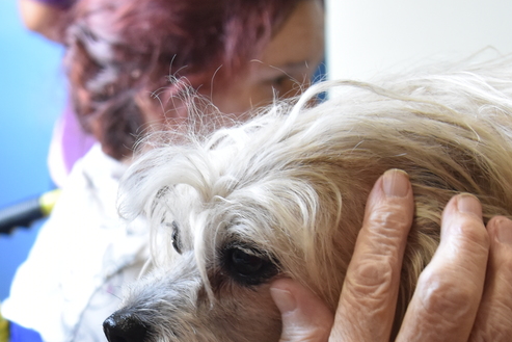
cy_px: 301
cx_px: 138
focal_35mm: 100
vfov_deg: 13.6
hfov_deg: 20.3
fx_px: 1423
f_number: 4
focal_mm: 24
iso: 800
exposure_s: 1/80
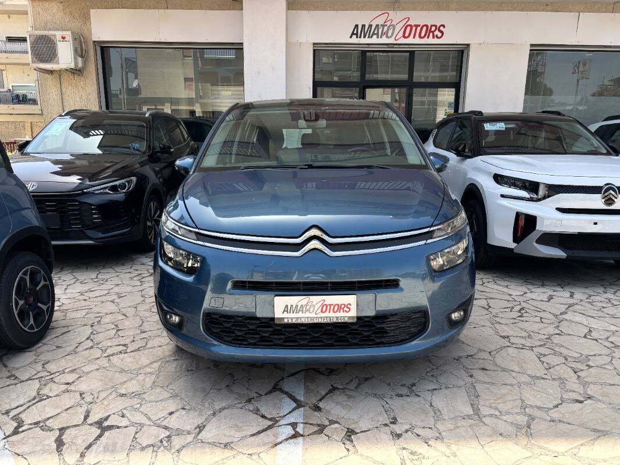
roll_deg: -0.8
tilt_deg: -12.5
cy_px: 232
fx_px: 466
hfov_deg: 67.3
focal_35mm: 26
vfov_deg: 53.1
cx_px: 310
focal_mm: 5.96
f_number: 1.6
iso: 50
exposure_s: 1/903
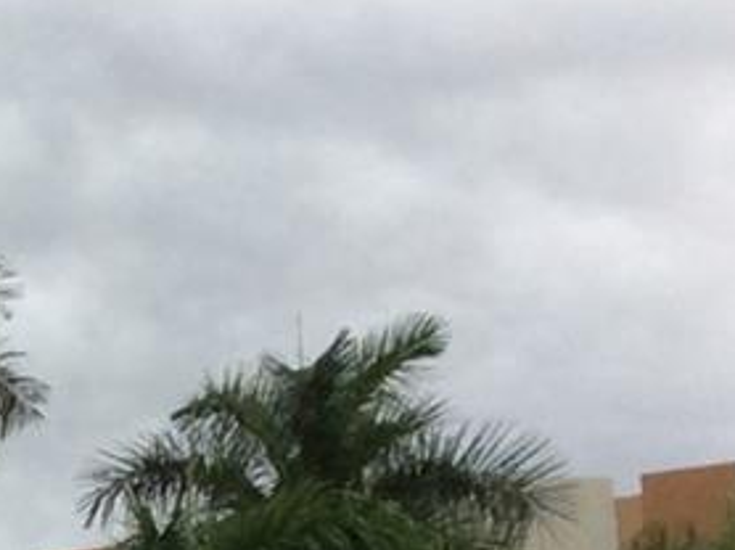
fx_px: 3903
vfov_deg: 7.8
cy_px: 1000
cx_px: -775
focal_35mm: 184
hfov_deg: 9.9
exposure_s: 1/134
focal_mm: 3.3
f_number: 2.4
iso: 32
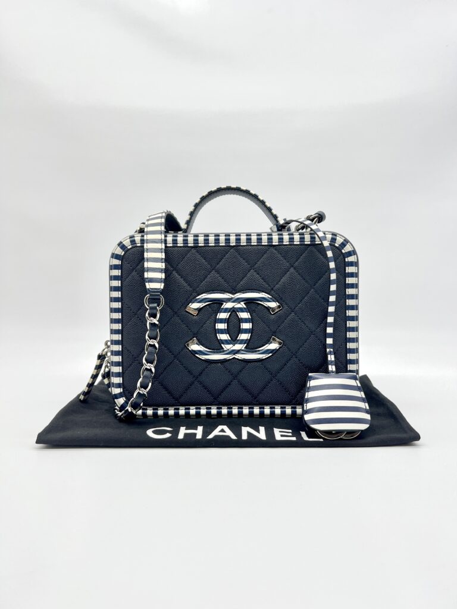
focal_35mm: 26
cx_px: 228
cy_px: 304
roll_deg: -0.9
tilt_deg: -4.8
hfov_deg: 53.1
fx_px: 458
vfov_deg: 67.3
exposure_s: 1/106
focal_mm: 5.7
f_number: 1.5
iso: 32
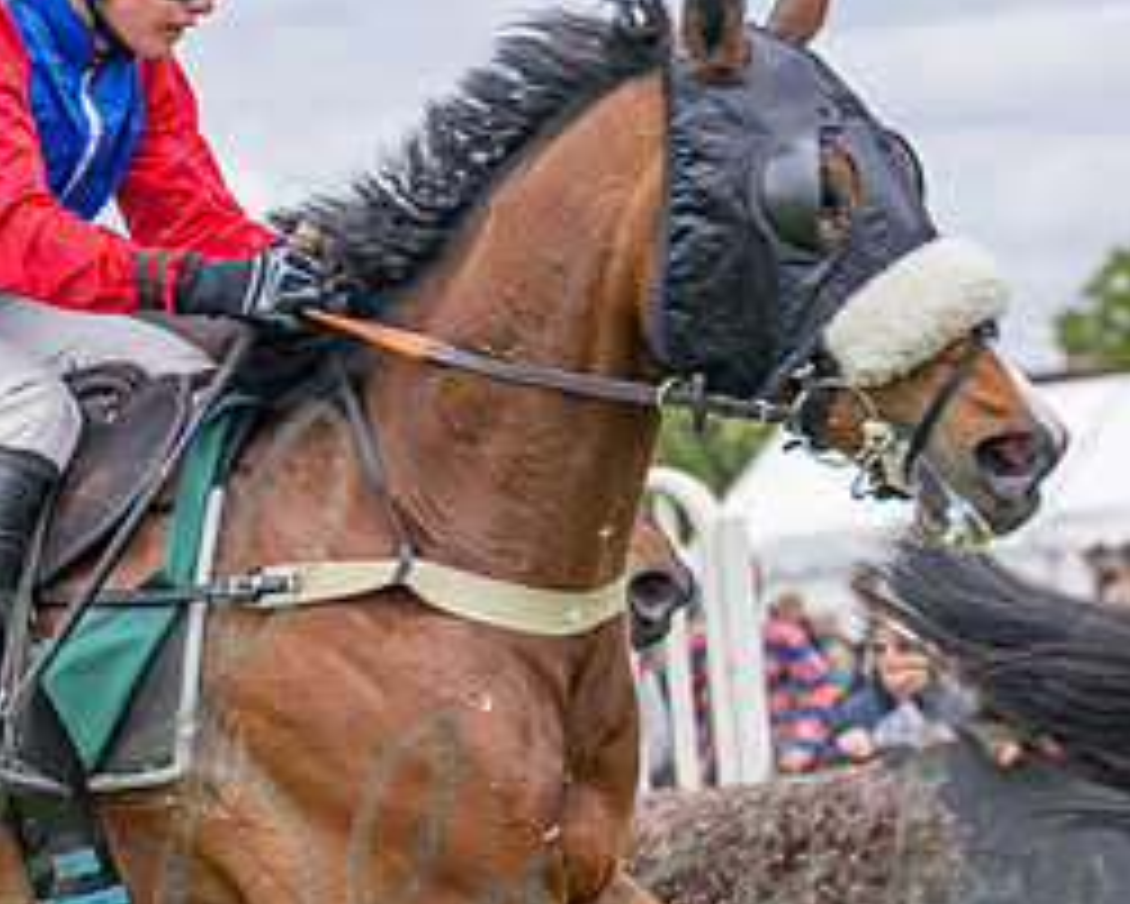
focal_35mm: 181
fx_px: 6056
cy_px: 739
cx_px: 895
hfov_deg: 10.6
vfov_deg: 8.5
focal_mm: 70
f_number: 2.8
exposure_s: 1/1600
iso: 200
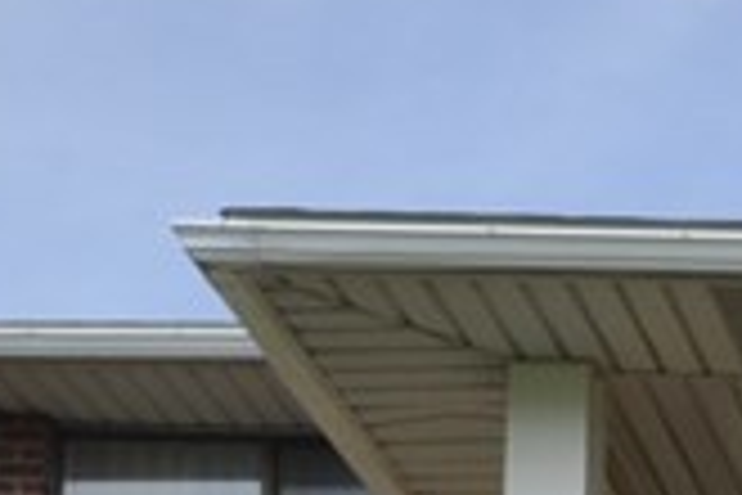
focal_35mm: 148
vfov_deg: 8.1
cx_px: 1520
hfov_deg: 12.2
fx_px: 3056
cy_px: 1431
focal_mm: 15
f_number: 22
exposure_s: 1/50
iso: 200
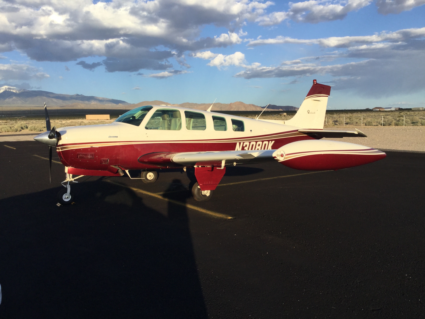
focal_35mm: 31
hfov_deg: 58.4
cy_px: 160
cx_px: 212
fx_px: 381
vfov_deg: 45.4
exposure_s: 1/776
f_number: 2.4
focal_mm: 3.3
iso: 25
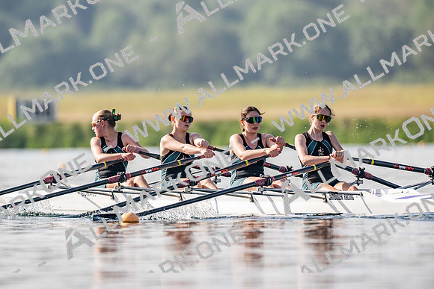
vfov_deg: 2.3
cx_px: 217
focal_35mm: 600
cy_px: 144
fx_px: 7235
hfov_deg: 3.4
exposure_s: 1/2500
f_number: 5.6
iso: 250
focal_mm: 600
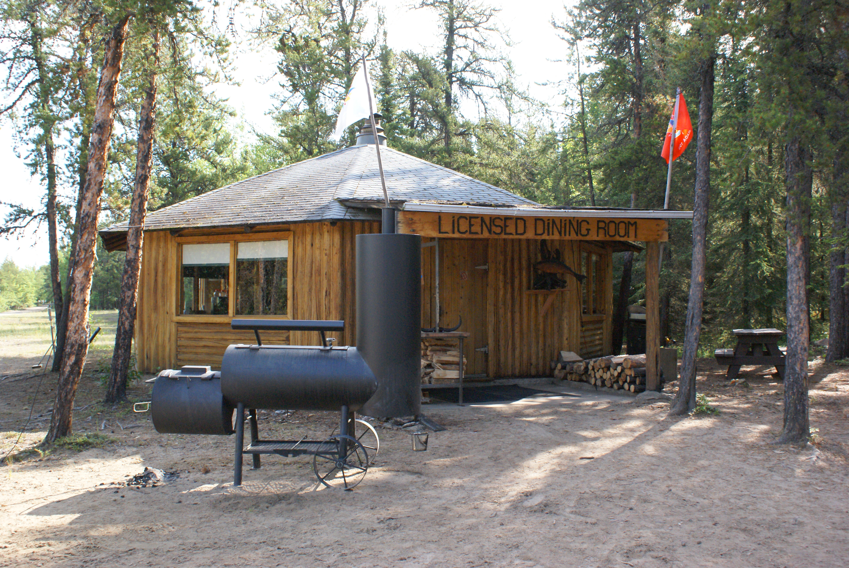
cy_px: 284
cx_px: 424
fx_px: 779
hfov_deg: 57.2
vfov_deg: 40.1
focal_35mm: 33
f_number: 5.6
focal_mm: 22
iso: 800
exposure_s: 1/640
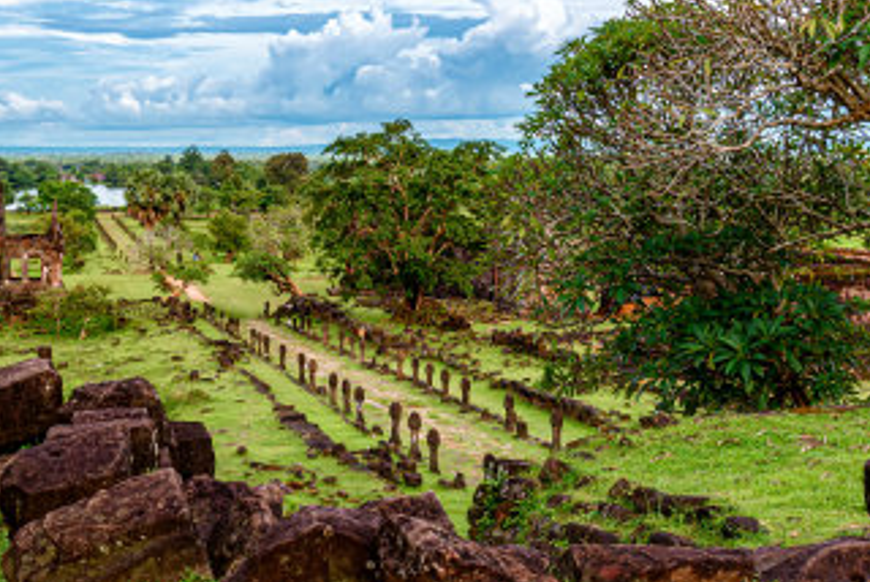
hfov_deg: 30.6
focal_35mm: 65
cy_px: 200
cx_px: 264
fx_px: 1572
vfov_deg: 20.9
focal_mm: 34
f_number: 9
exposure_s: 1/125
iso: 100
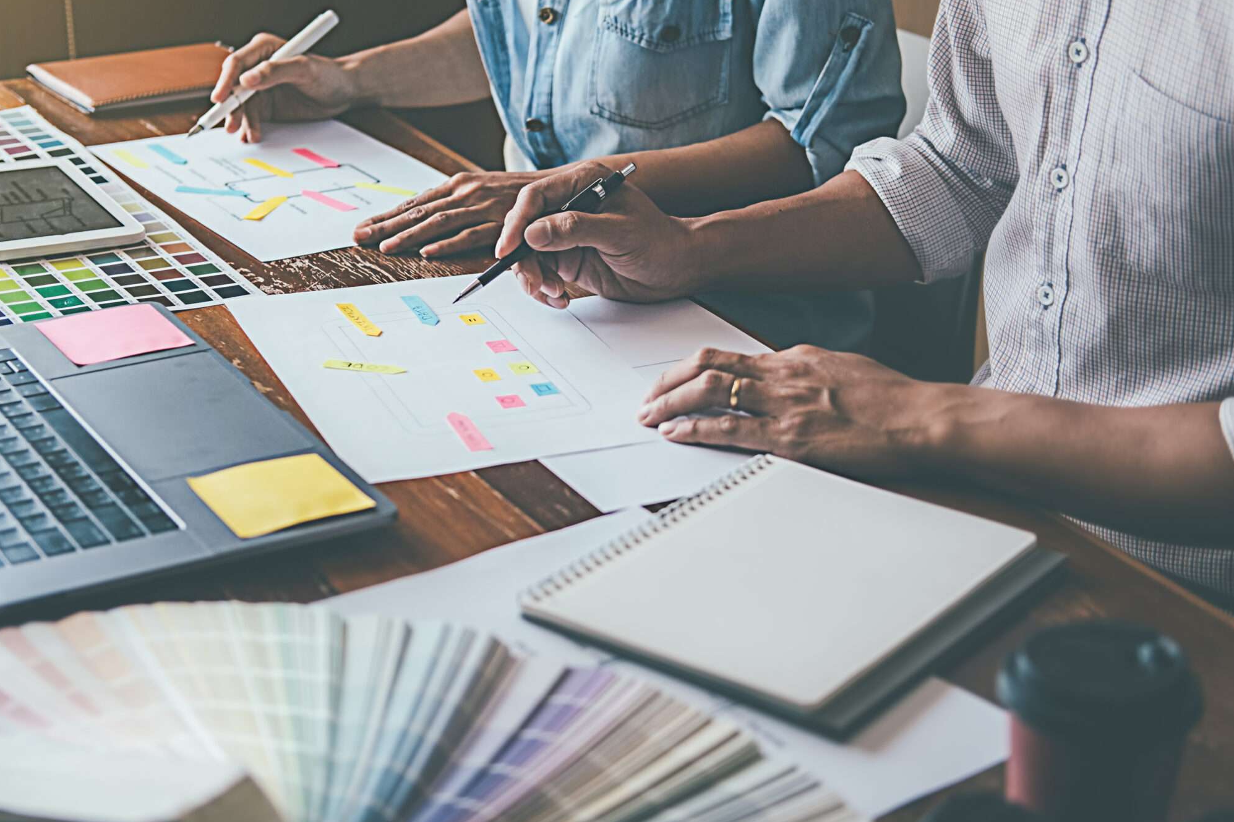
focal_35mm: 68
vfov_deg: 20.0
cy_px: 334
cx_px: 551
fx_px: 2331
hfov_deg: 29.6
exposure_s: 1/250
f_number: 2
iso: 160
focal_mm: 35
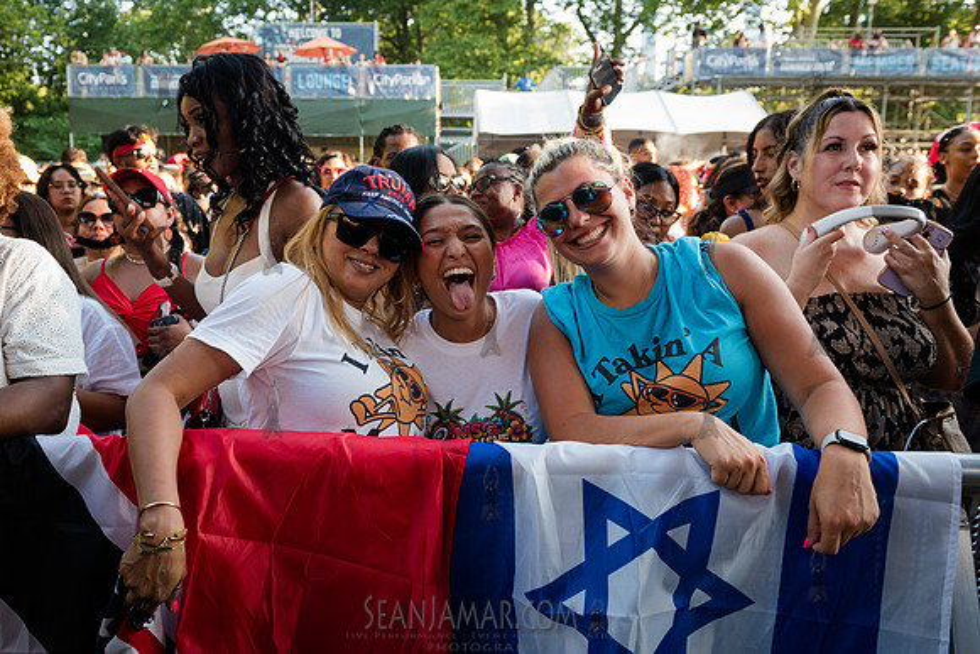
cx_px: 407
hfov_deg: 63.1
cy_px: 316
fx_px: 791
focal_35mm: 29
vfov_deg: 44.9
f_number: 3.5
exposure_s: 1/160
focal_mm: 24
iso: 400
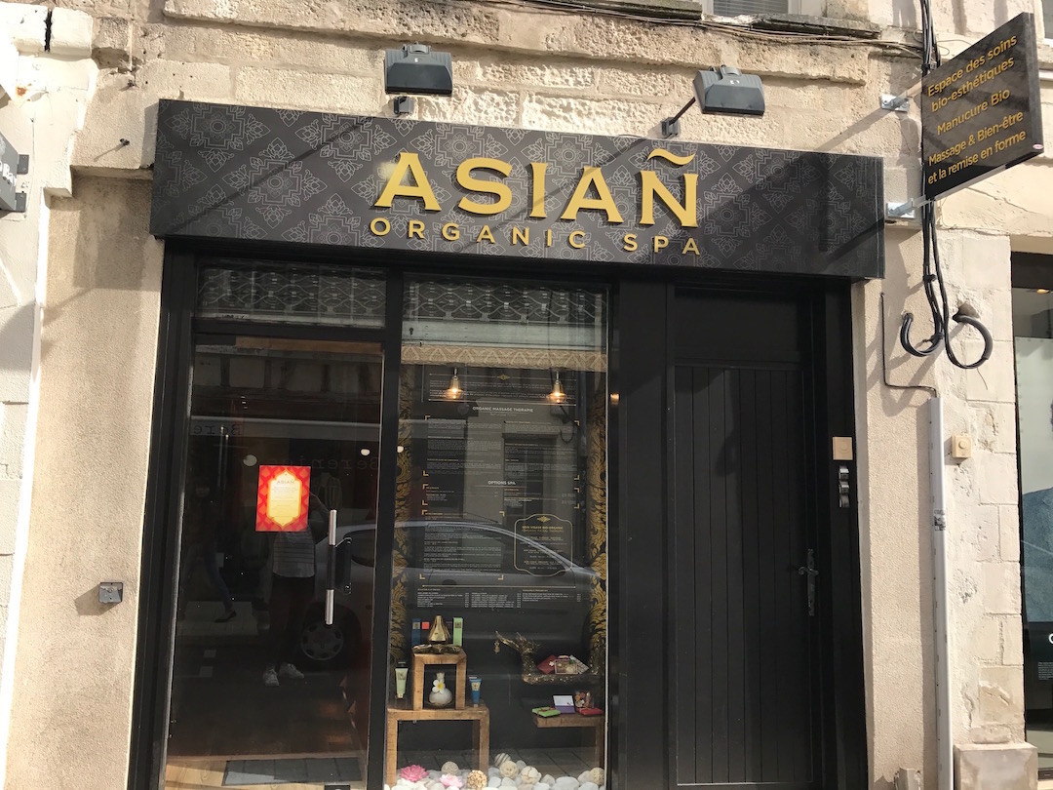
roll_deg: -2.0
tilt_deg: +7.8
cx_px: 526
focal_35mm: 28
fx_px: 852
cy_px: 395
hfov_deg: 63.4
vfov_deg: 49.7
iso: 20
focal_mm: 3.99
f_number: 1.8
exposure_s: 1/760
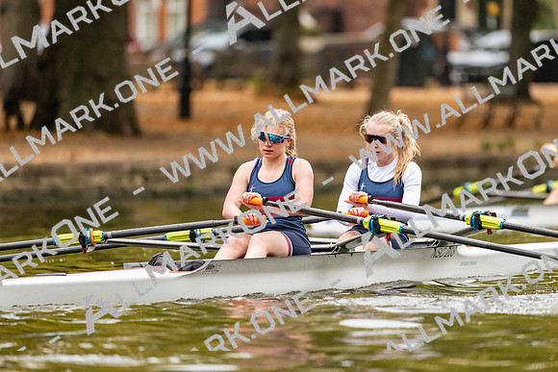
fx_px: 6201
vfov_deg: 3.4
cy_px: 186
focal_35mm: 400
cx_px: 279
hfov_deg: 5.2
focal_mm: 400
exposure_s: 1/2000
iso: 4500
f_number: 4.5
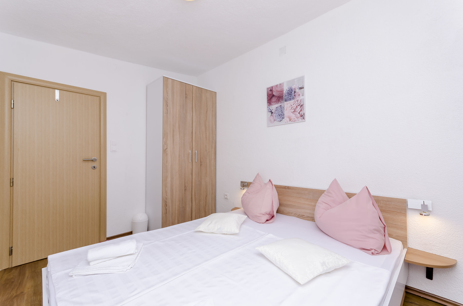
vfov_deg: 77.1
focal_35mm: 15
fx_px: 193
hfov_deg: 100.5
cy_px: 153
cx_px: 232
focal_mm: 10
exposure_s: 1/80
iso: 200
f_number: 8
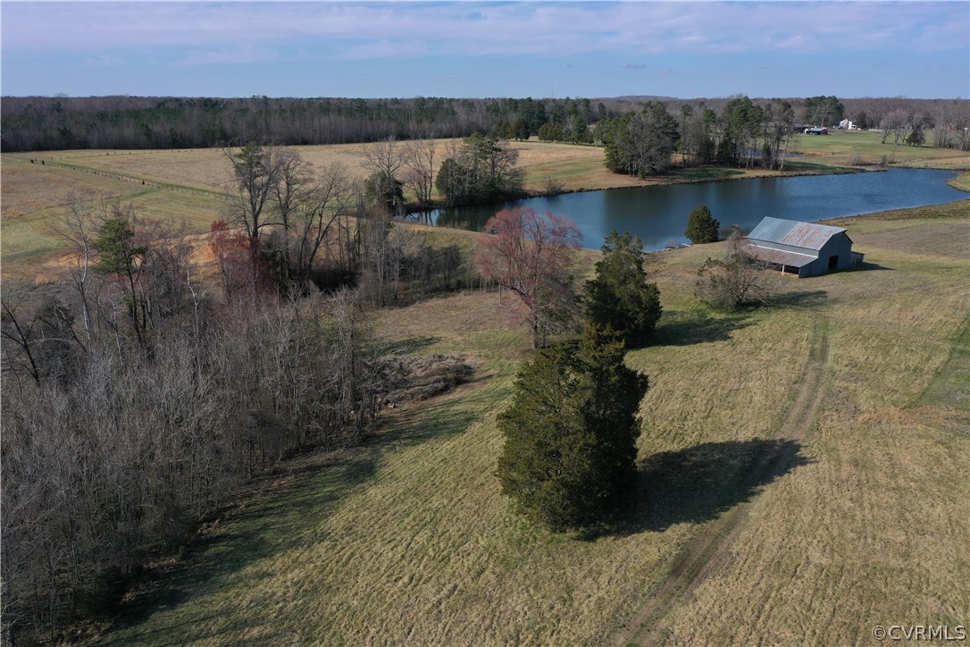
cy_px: 324
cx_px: 485
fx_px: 754
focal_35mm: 28
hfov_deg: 65.5
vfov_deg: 46.4
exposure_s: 1/500
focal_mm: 10.26
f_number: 6.3
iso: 100
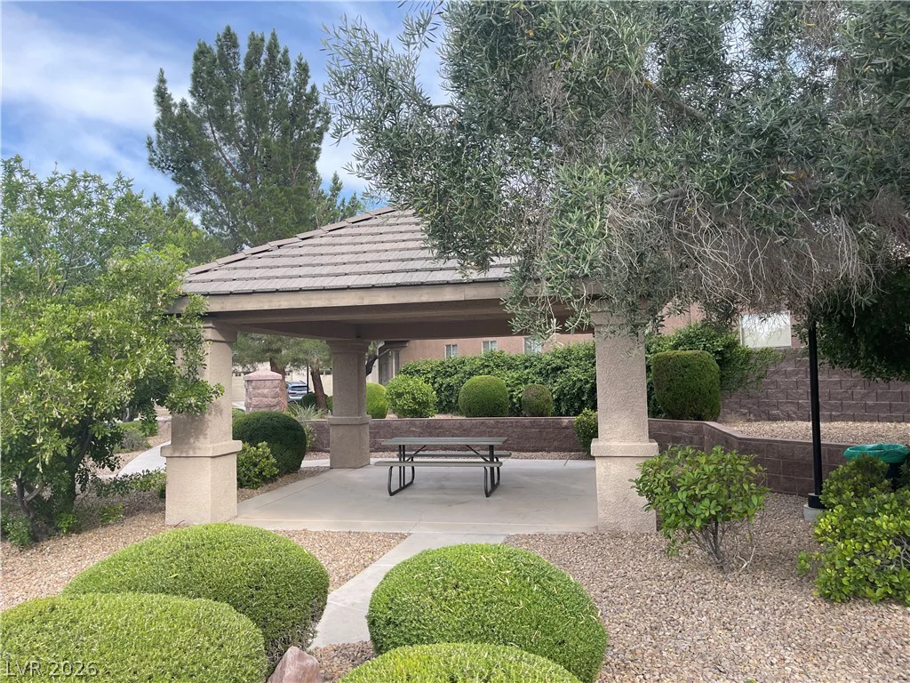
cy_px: 342
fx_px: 657
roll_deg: +2.9
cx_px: 455
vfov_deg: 54.9
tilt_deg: +3.9
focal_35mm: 25
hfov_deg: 69.4
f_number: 1.6
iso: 32
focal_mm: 5.1
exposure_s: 1/592
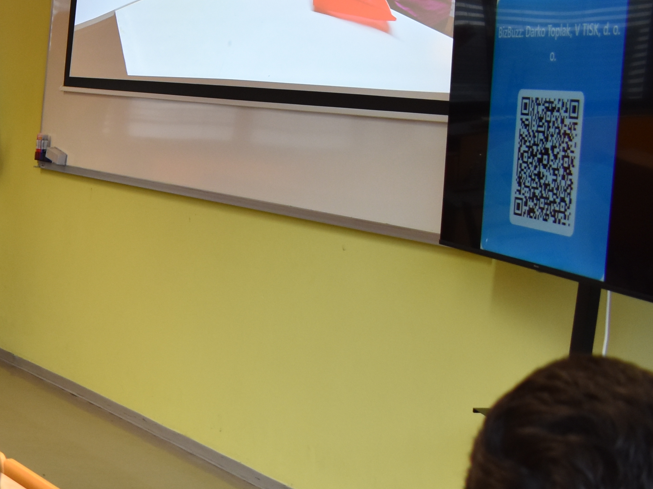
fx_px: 1528
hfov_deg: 20.5
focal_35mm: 81
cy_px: 406
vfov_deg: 18.0
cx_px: -340
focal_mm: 18
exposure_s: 1/60
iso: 450
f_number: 4
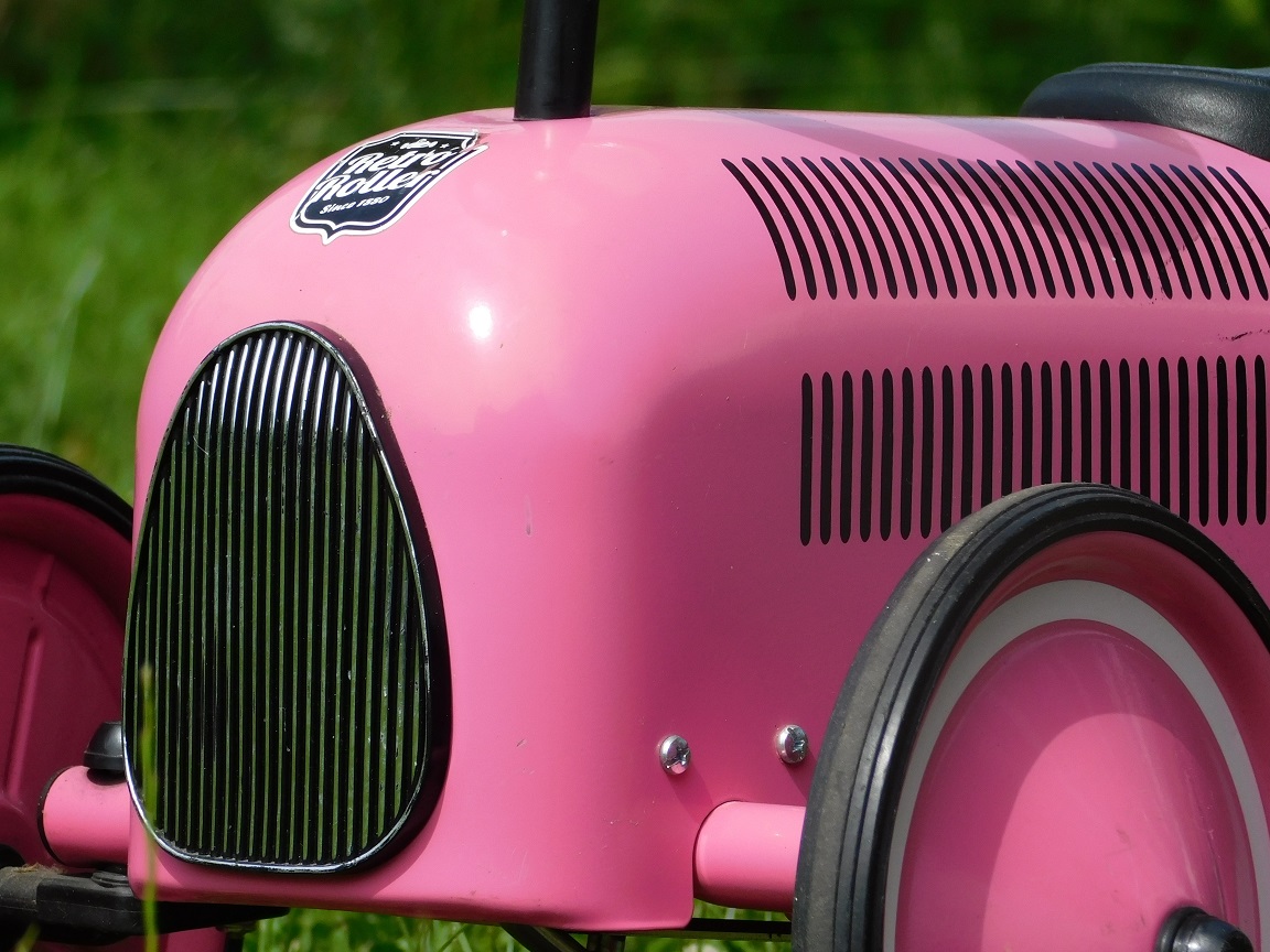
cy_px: 476
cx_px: 635
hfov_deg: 5.0
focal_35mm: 394
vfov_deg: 3.8
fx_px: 14455
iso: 125
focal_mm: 70
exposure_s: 1/500
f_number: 5.9
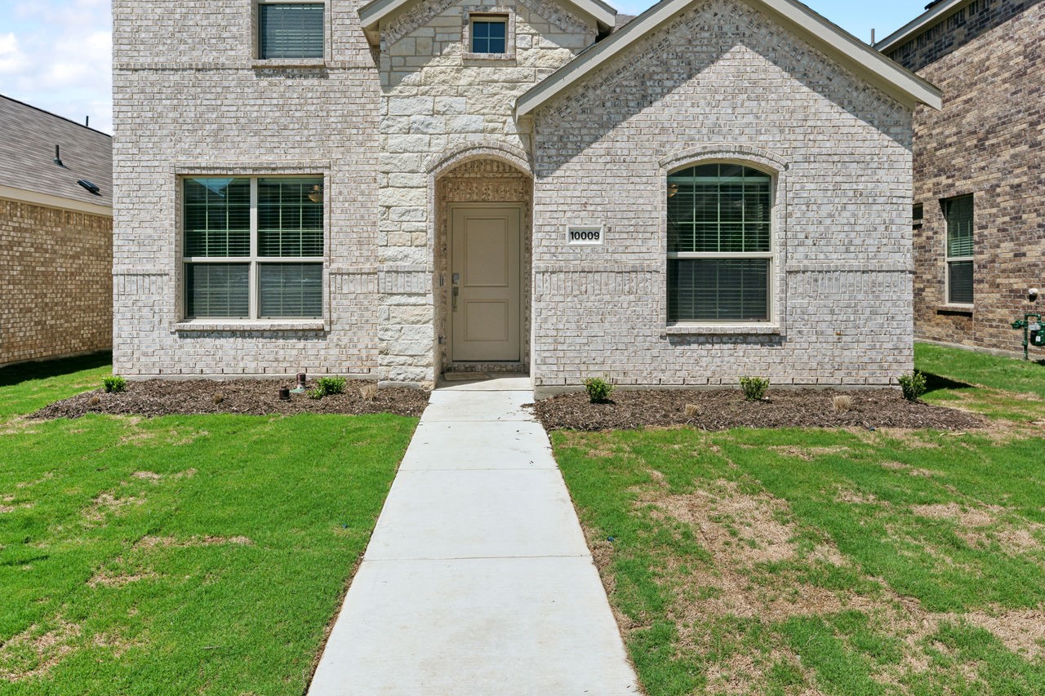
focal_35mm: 24
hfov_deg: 73.7
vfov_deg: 52.9
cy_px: 300
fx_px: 697
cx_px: 496
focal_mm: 15
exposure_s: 1/1250
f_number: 6.3
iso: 64
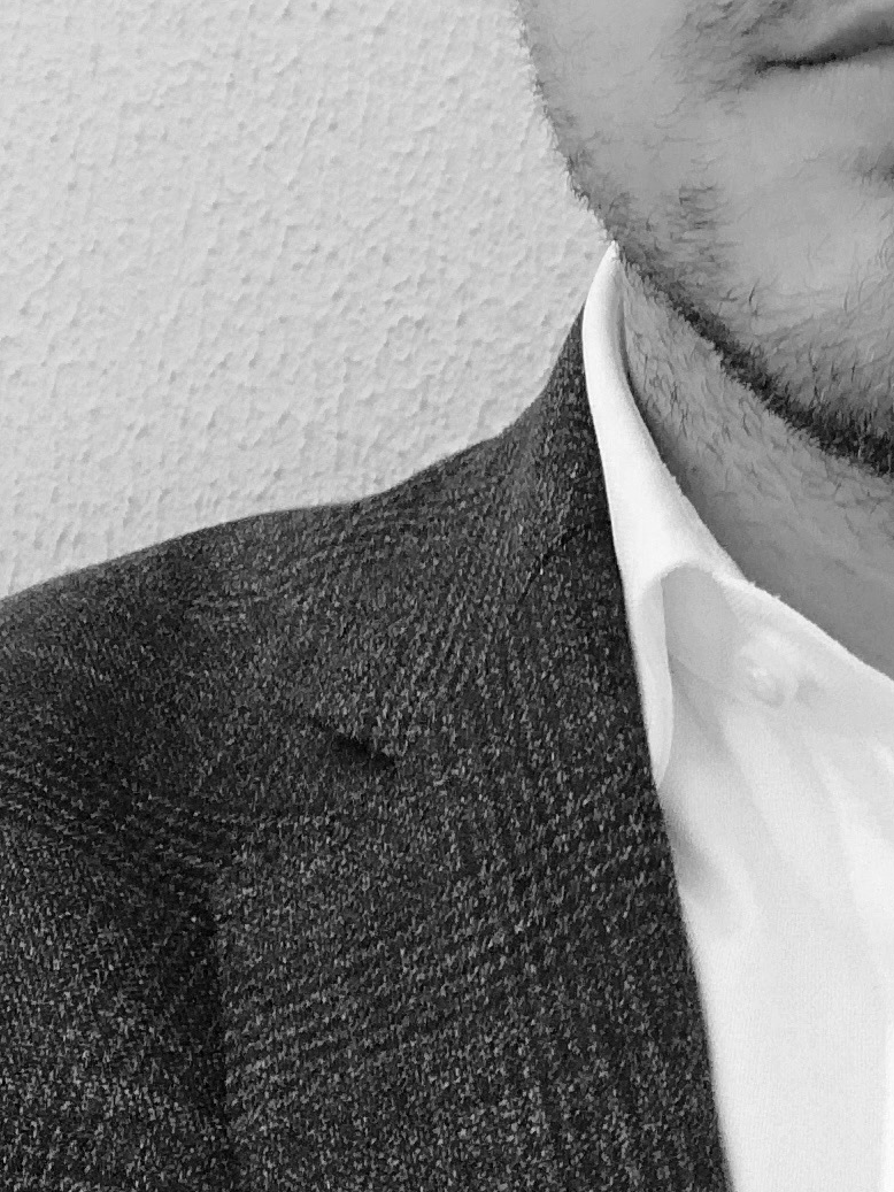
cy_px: -287
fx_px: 2926
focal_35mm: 85
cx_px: 946
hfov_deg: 16.9
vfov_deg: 21.2
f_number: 2
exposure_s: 1/100
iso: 64
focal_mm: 2.82
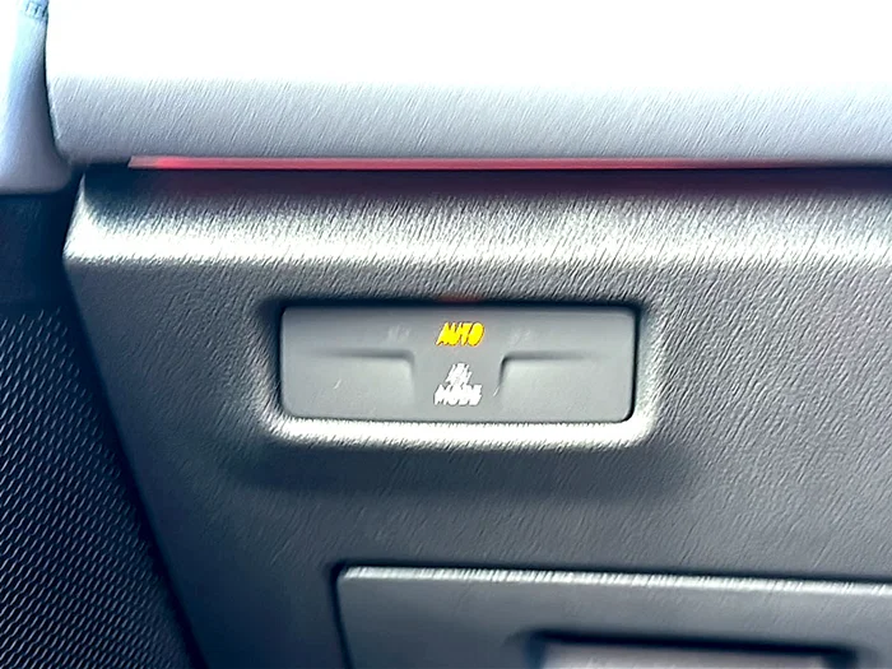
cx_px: 446
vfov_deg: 32.9
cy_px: 334
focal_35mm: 44
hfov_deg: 42.9
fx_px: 1134
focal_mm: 6.86
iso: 125
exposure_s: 1/40
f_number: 1.78
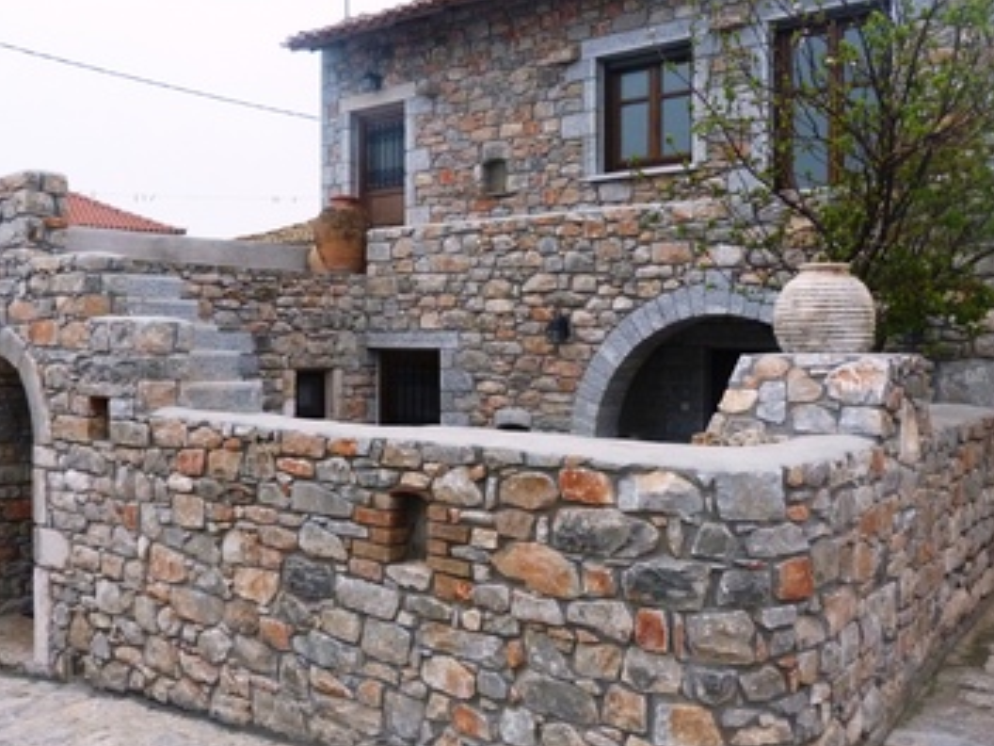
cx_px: 463
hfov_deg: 55.3
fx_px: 948
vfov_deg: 42.9
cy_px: 365
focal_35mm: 33
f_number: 2.9
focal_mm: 5.2
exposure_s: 1/50
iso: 400
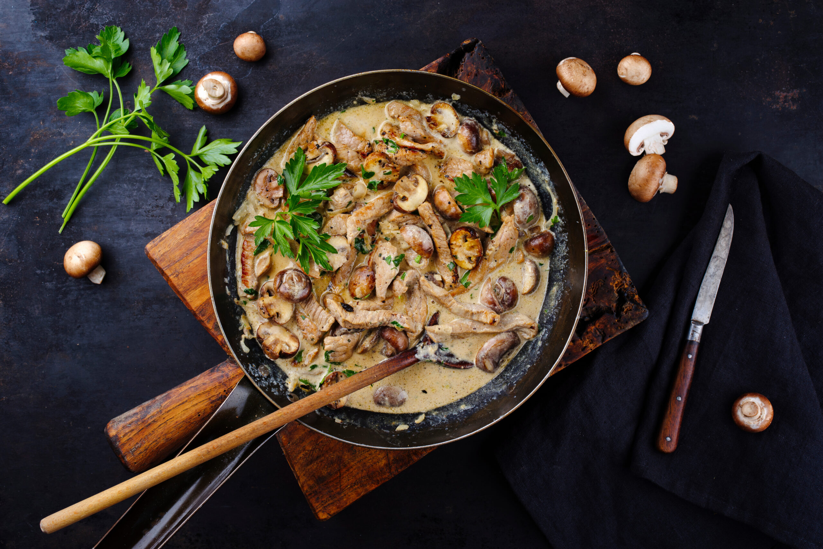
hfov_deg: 39.6
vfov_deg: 27.0
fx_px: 1143
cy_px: 274
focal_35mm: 50
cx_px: 412
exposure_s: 1/200
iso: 100
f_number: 9
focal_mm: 50
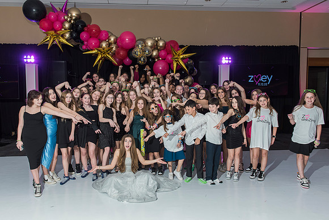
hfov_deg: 62.1
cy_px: 113
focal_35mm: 30
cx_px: 158
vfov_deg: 43.8
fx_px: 273
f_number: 8
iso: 1000
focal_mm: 28
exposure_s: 1/100
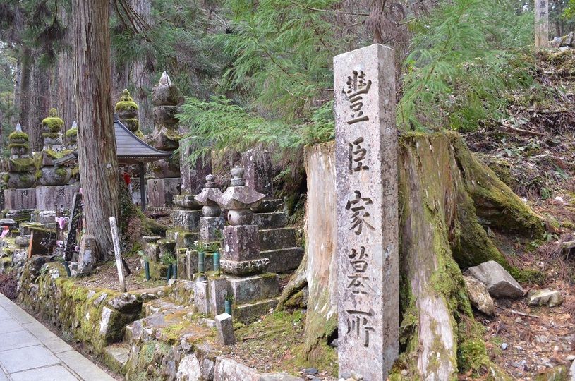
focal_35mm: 27
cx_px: 288
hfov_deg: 67.5
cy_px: 190
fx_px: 430
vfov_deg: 47.7
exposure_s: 1/80
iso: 800
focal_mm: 18
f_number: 4.5
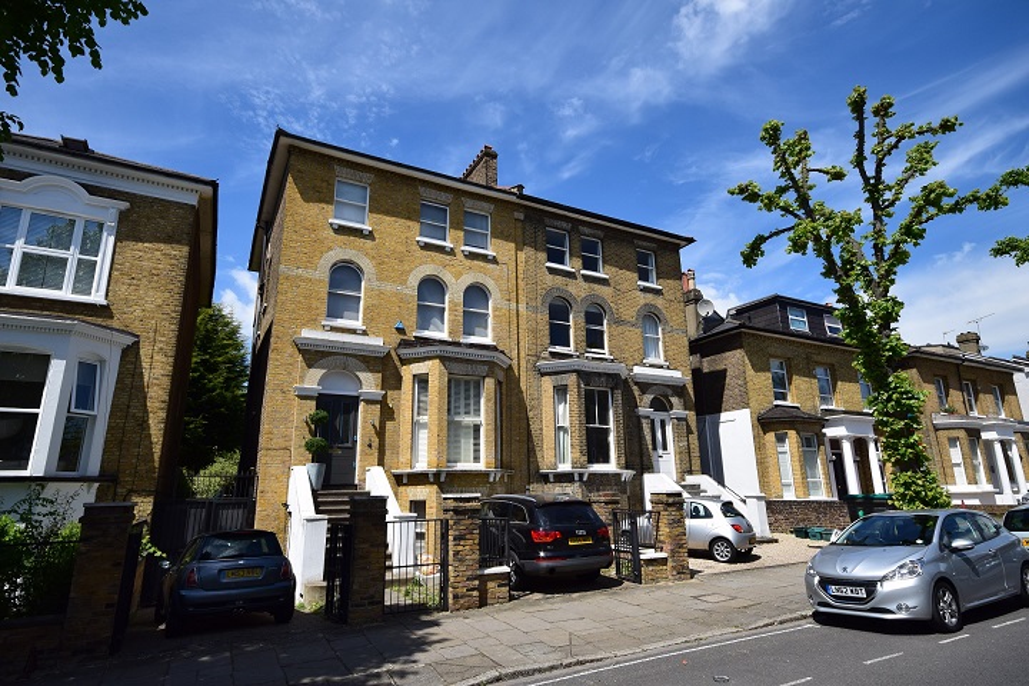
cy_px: 343
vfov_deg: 63.2
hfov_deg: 85.4
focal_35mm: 20
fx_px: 557
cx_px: 514
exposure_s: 1/500
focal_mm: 13
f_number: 11
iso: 360
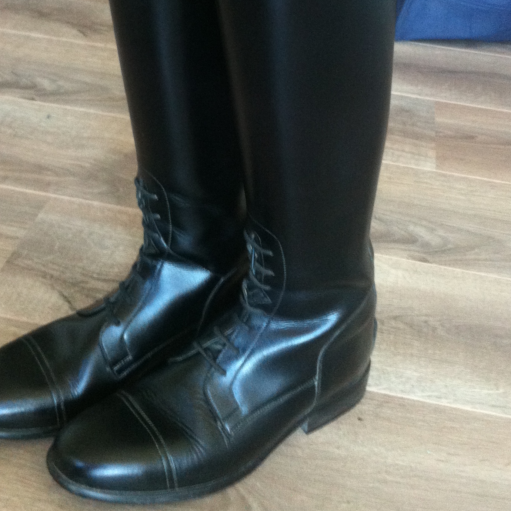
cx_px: 241
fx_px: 969
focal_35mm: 58
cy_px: 76
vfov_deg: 28.7
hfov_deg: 29.5
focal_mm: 3.85
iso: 250
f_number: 2.8
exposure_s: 1/15
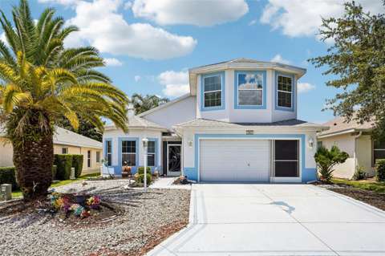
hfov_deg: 65.5
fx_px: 299
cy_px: 128
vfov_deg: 46.3
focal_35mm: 28
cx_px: 192
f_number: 20
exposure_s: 1/60
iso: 100
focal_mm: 28
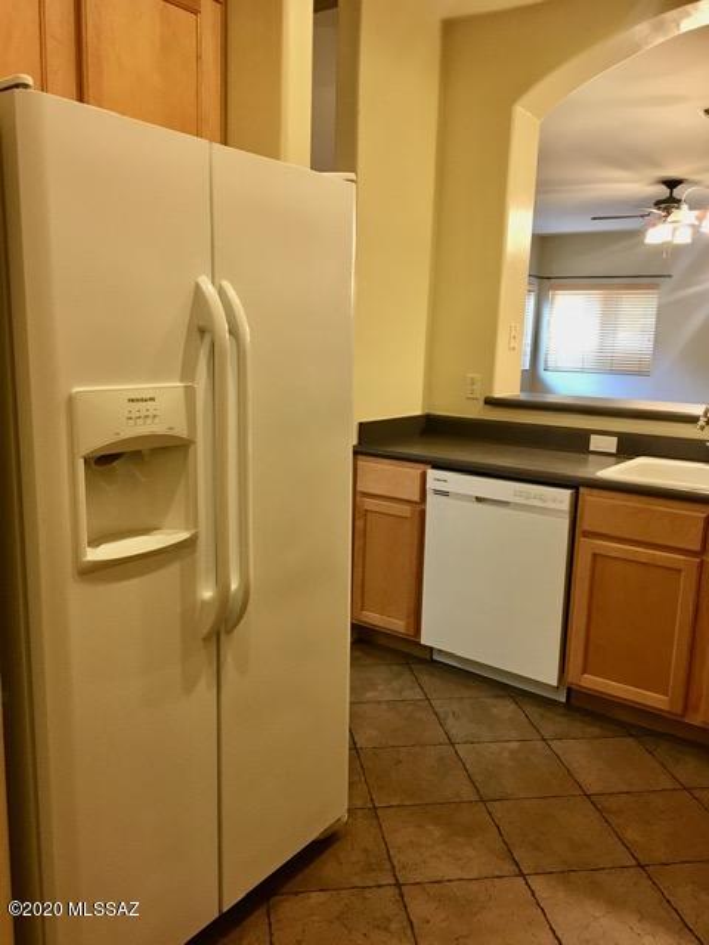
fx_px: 792
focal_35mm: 29
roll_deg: -2.6
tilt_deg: -10.5
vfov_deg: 61.7
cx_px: 354
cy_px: 472
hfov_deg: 48.2
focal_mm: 4.15
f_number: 2.2
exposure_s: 1/30
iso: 200
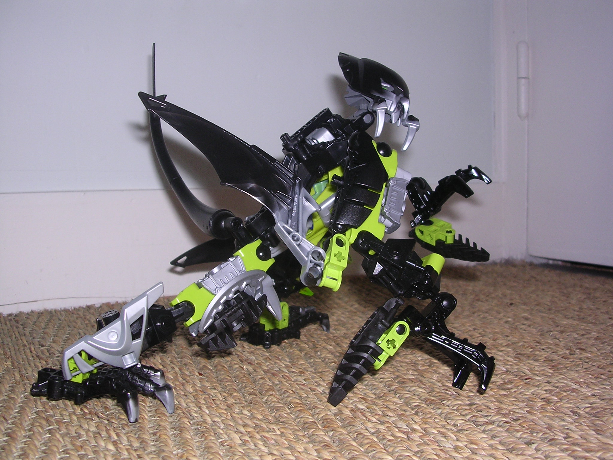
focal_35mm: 38
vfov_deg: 37.7
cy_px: 230
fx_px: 673
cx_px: 306
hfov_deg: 49.0
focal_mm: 5.8
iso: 100
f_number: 2.8
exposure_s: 1/60.1
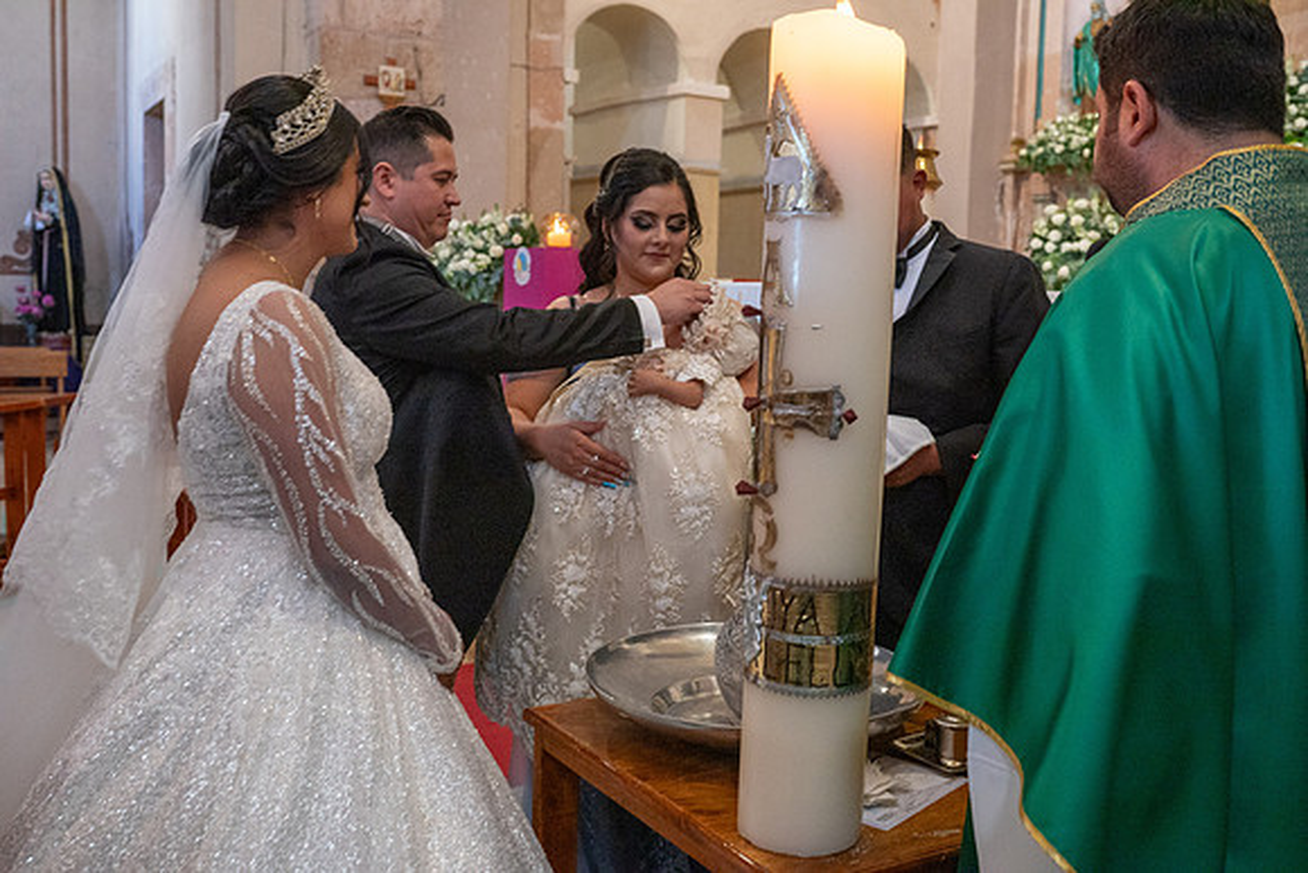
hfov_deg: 54.4
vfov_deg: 37.9
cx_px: 654
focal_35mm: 35
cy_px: 436
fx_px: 1272
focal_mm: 35
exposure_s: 1/100
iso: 2500
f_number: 5
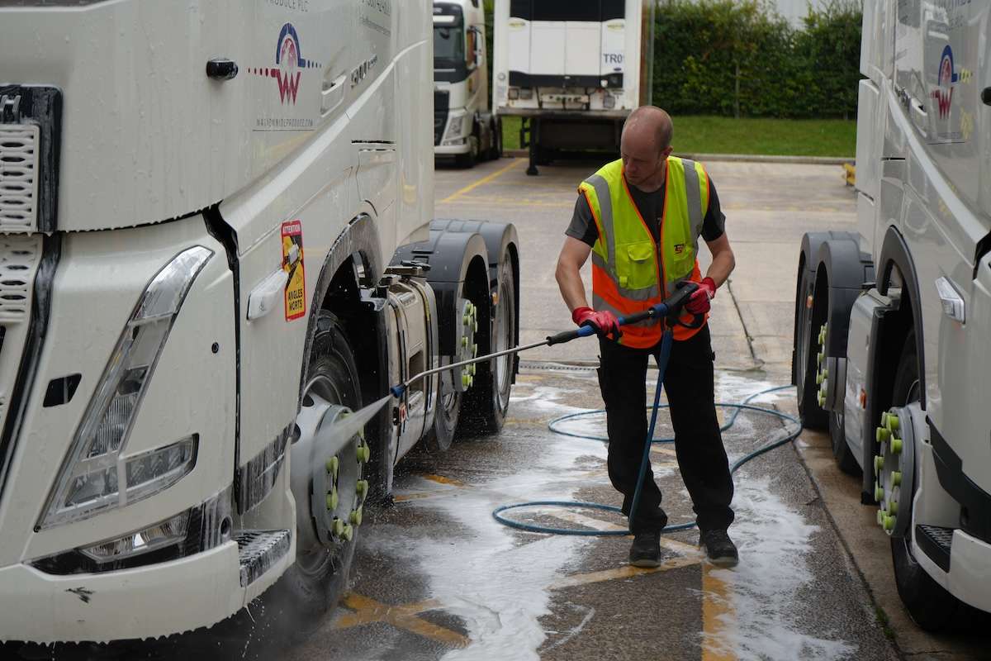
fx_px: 1569
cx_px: 496
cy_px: 330
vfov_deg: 23.8
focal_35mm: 57
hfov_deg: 35.1
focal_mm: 57
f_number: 5
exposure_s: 1/400
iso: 100
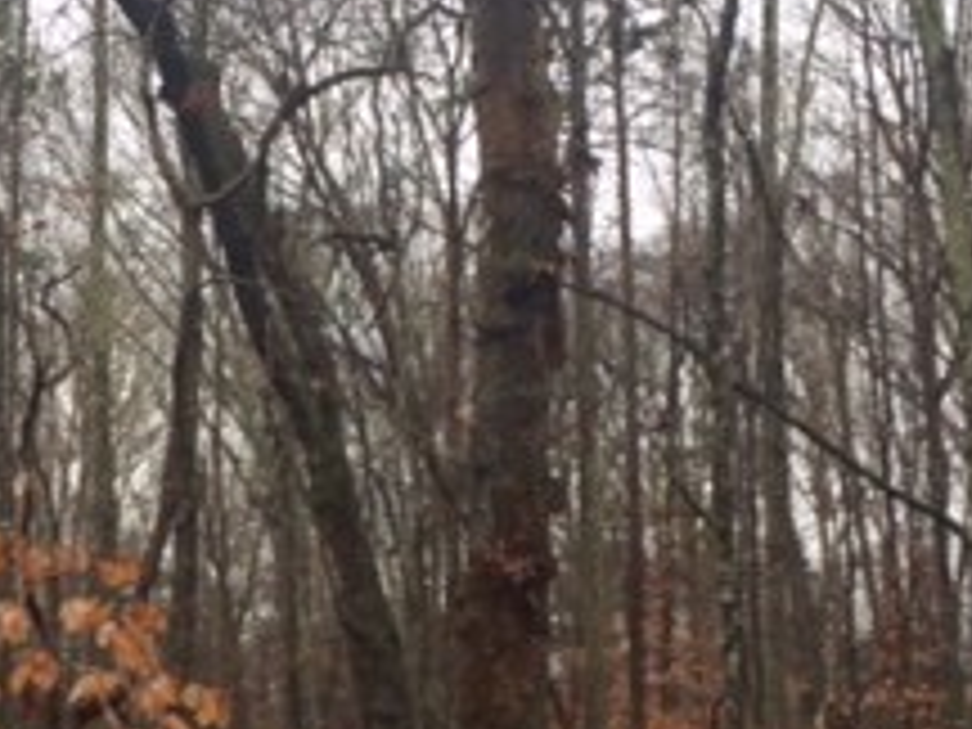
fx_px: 2499
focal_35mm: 89
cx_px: 166
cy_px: 504
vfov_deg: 16.5
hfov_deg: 21.7
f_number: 2.2
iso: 50
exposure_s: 1/120
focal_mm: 4.12
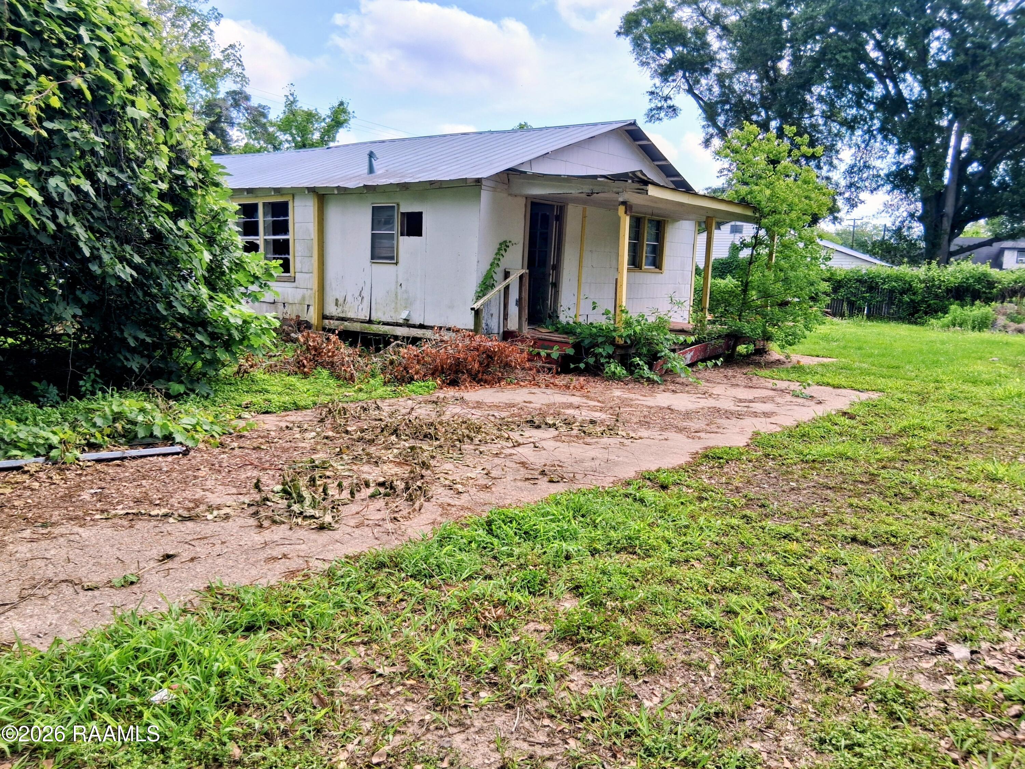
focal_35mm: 26
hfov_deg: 67.3
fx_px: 770
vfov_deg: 53.1
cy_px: 384
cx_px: 512
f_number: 1.8
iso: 25
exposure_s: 1/448
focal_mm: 3.98
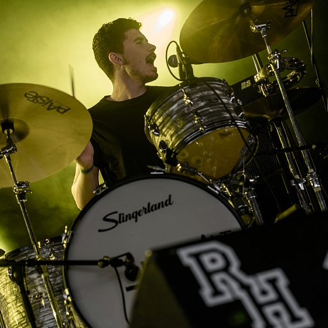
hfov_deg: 12.9
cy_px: 163
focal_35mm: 135
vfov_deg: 12.9
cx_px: 204
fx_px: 1447
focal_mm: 70
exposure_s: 1/80
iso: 200
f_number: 2.8
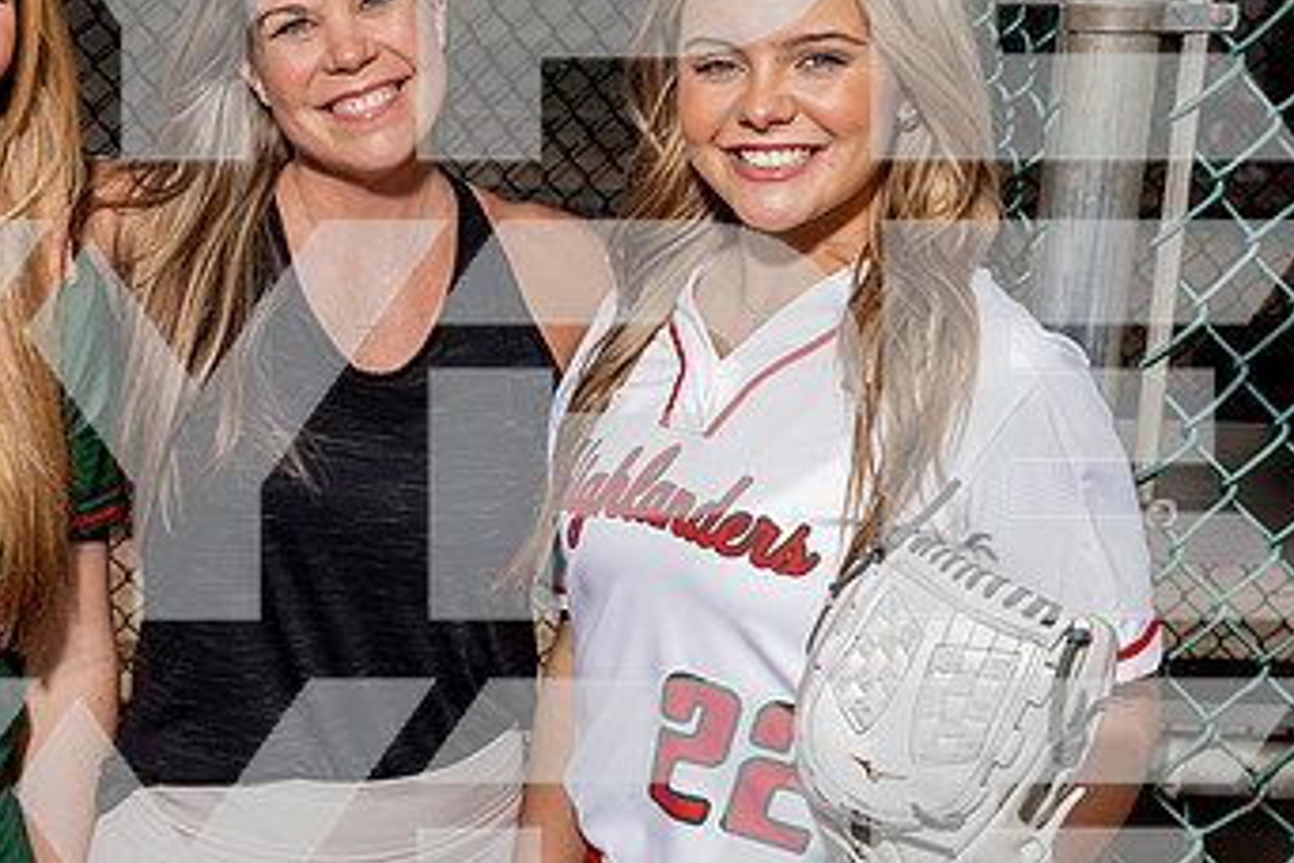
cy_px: 422
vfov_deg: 18.7
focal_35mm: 73
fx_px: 2624
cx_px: 356
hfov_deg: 27.4
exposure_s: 1/250
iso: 100
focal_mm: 43
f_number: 8
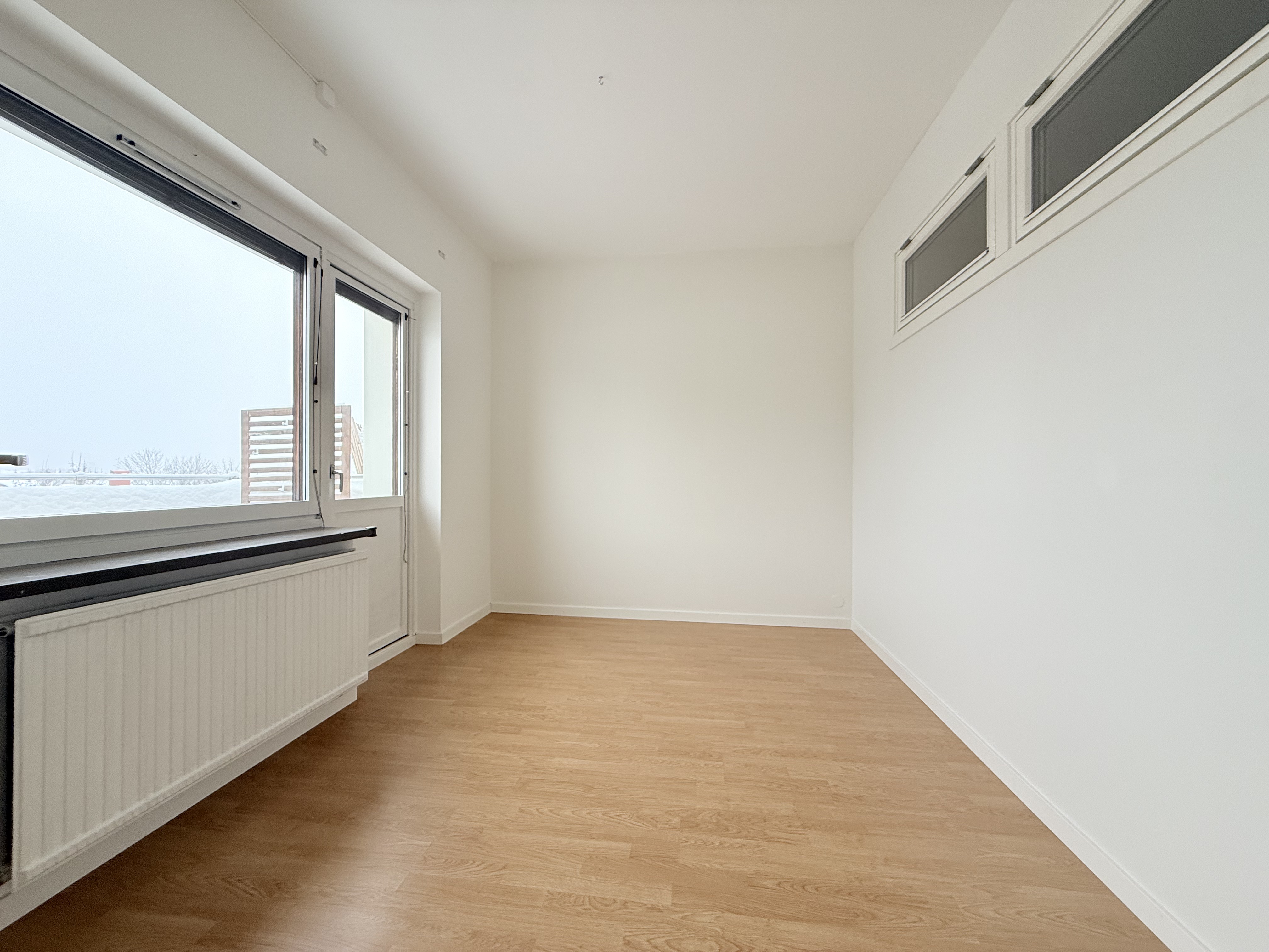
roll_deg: -0.1
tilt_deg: +0.6
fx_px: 513
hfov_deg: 102.1
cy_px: 476
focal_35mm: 14
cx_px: 634
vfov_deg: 85.7
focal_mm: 2.22
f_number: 2.2
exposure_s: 1/99
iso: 160
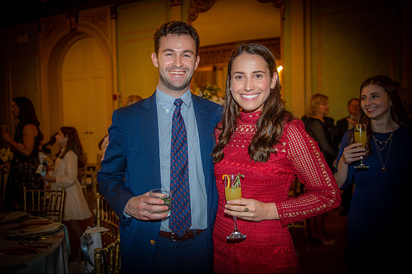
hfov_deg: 58.7
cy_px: 137
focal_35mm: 32
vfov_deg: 41.1
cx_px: 206
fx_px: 366
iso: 1250
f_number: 2.8
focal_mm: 32
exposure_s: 1/100
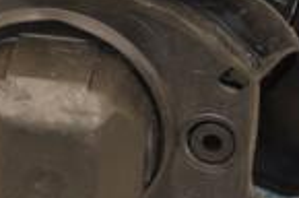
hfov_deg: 7.3
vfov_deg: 4.9
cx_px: -6
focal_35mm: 280
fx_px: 2321
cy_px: -29
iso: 800
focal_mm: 45
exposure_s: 1/200
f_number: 5
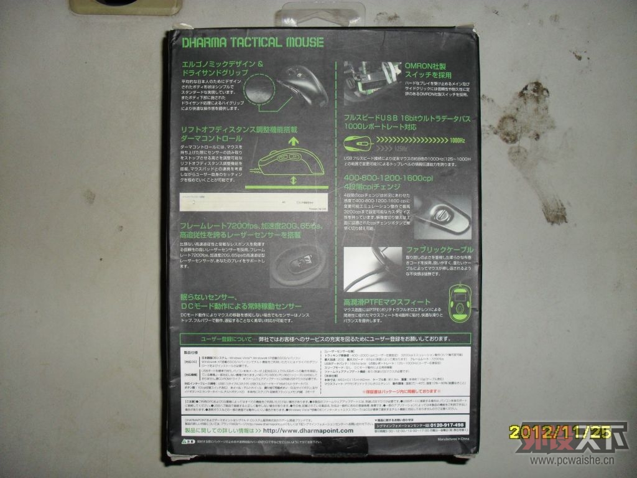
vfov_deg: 40.7
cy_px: 239
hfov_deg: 52.6
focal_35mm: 35
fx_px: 644
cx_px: 318
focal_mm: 6.3
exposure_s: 1/45
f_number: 3.2
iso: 200
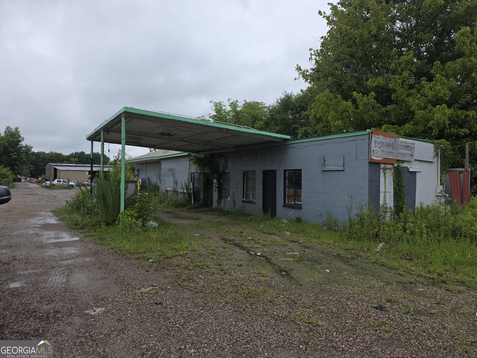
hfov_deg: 73.9
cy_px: 179
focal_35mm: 23
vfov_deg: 58.9
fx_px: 317
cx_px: 238
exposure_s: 1/235
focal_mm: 6.3
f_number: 1.7
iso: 12
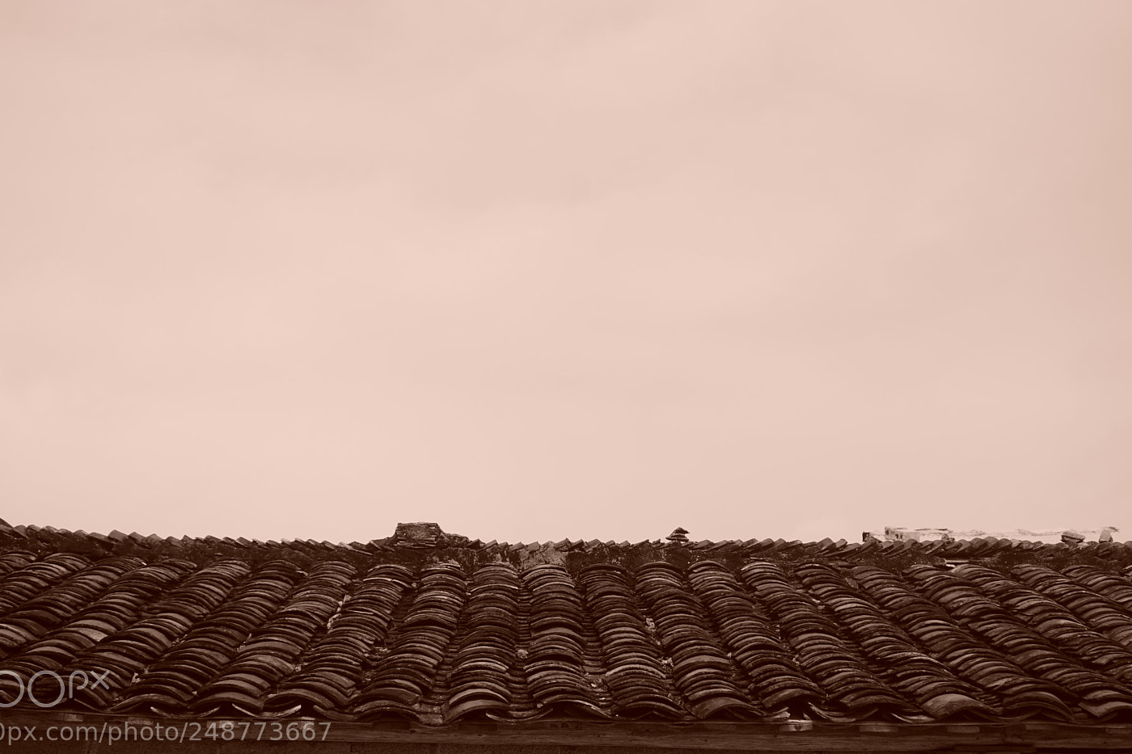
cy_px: 364
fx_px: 1509
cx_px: 555
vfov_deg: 28.1
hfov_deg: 41.1
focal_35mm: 48
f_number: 5
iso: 100
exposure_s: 1/800
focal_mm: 28
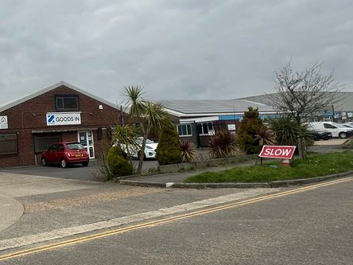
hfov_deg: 48.0
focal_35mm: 35
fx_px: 357
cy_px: 94
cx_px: 45
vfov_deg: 40.3
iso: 50
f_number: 2.2
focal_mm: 2.22
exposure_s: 1/1742
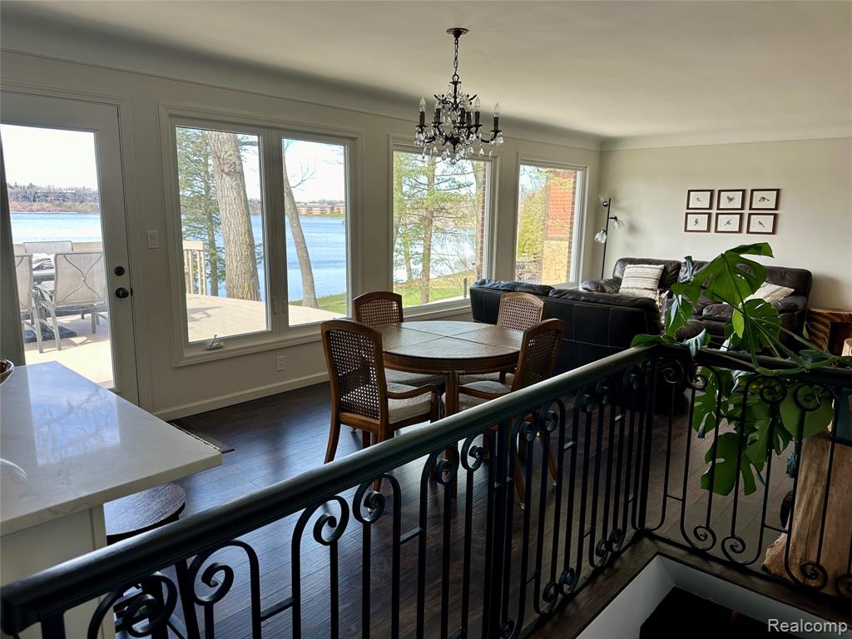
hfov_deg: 71.6
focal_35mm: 24
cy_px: 320
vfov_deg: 56.8
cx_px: 426
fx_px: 591
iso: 64
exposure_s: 1/146
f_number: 1.78
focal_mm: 6.86
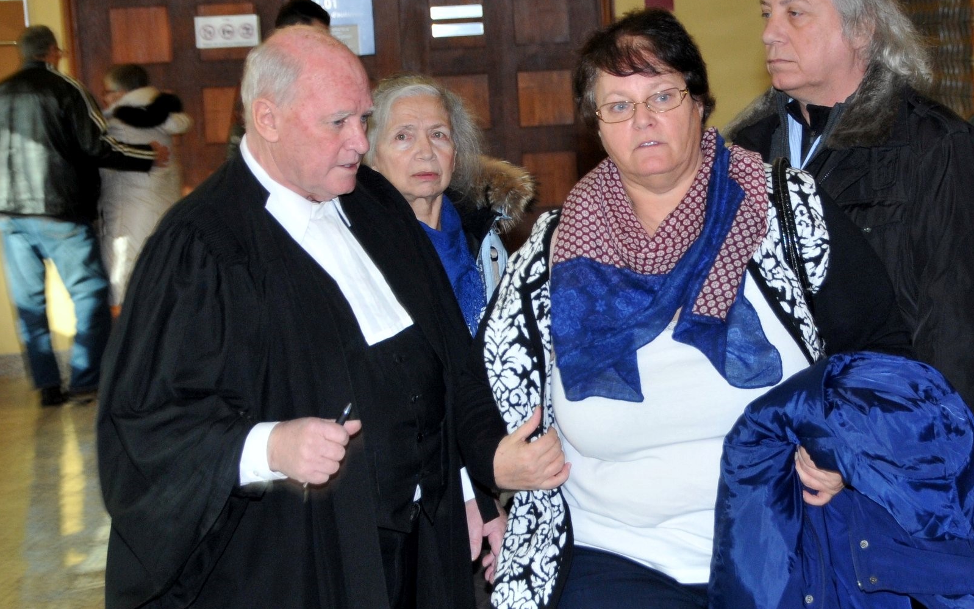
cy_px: 317
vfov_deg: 13.8
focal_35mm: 95
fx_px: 2522
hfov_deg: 21.9
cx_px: 487
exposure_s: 1/60
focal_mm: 62
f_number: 6.3
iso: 500
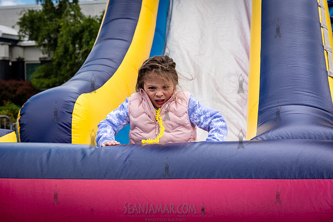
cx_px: 173
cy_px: 111
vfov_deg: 25.3
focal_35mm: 54
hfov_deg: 37.1
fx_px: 496
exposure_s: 1/2000
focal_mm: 50
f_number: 5
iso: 400
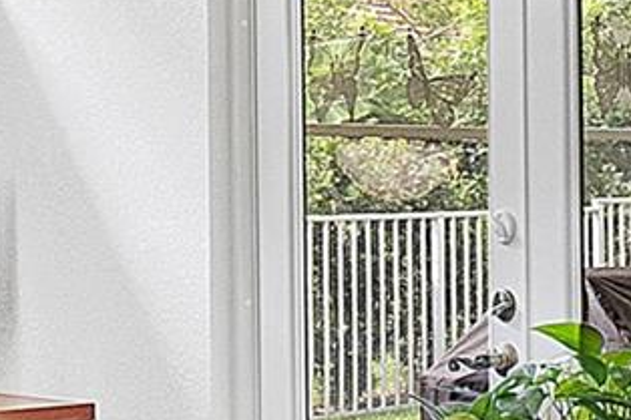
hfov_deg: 12.8
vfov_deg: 10.0
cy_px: 218
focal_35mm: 137
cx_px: 1308
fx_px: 2400
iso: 250
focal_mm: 14
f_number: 9
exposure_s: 1/15
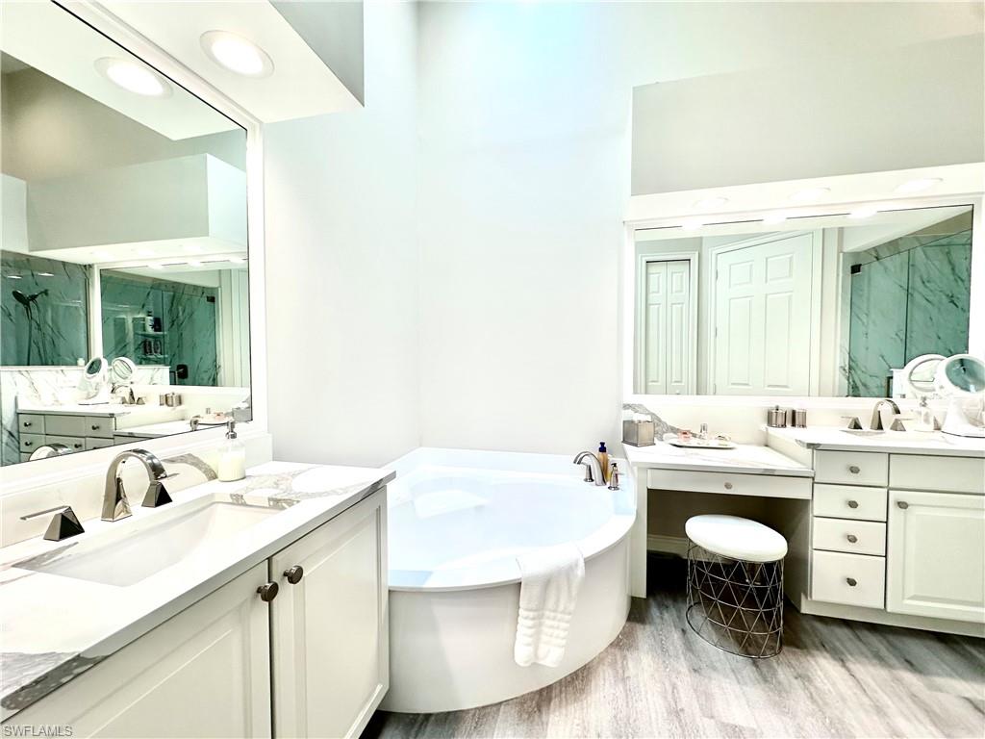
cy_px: 370
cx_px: 492
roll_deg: -0.1
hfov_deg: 102.1
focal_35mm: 14
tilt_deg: -1.2
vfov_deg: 85.7
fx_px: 398
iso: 50
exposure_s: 1/120
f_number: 2.2
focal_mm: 2.22
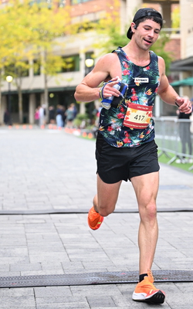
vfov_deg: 21.2
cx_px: 123
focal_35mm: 98
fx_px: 825
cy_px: 113
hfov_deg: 13.3
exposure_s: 1/1250
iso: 1250
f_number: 2.8
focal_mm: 70
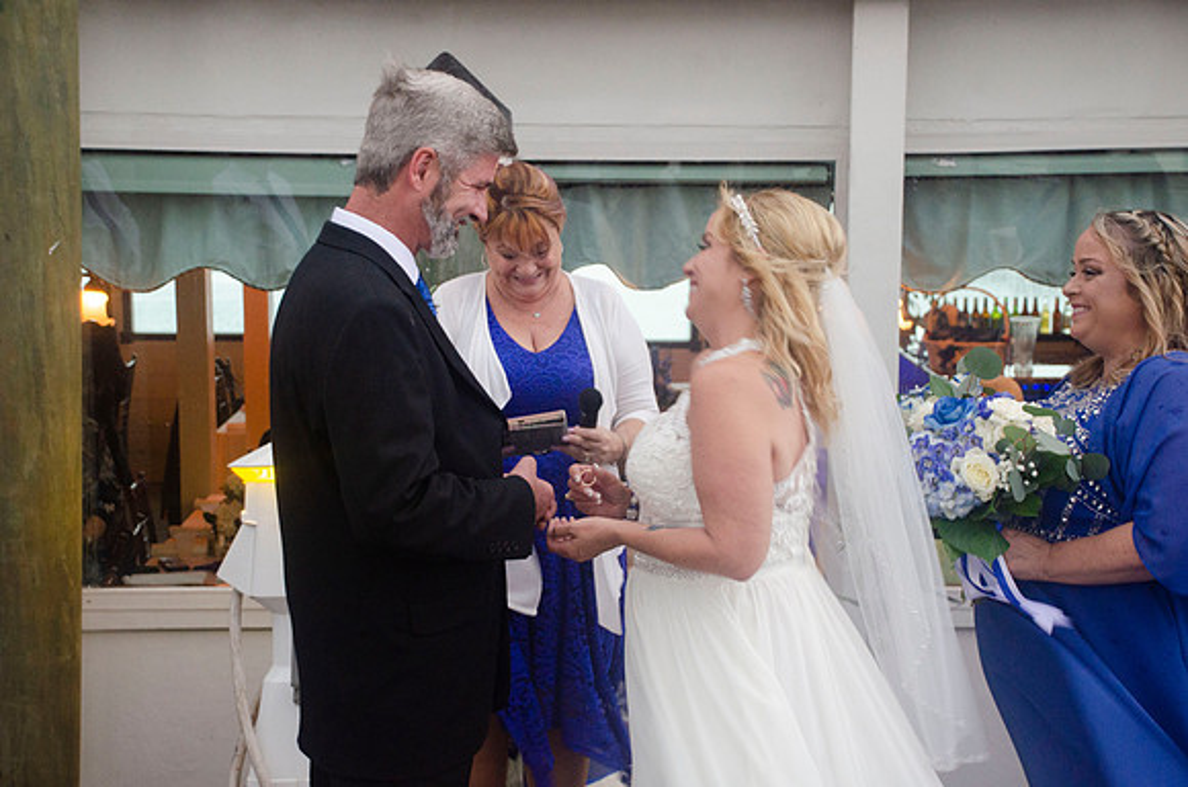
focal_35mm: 60
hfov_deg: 33.5
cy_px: 394
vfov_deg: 22.5
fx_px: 1976
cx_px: 594
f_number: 5
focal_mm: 40
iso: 800
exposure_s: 1/30
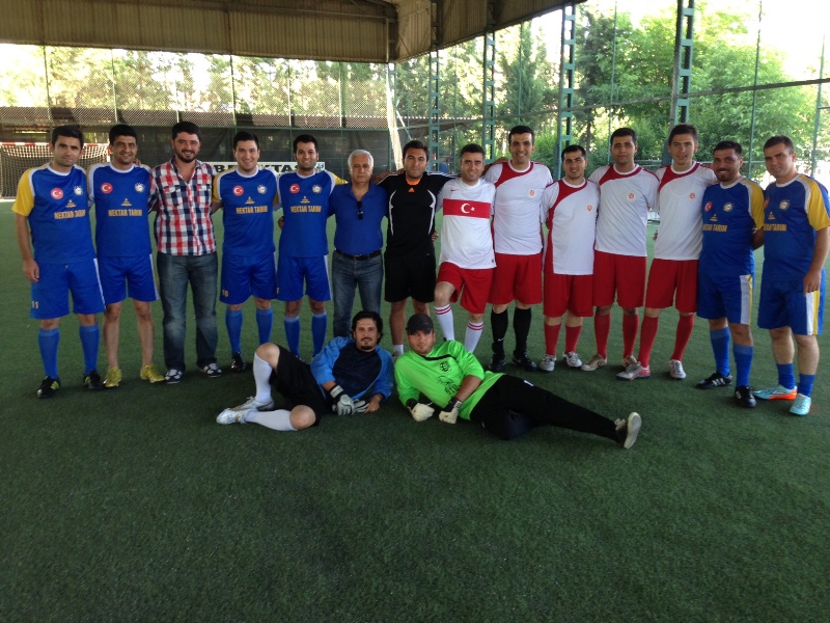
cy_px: 312
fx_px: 791
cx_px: 415
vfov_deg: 42.9
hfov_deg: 55.4
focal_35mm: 33
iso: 50
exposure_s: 1/30
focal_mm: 4.13
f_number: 2.4
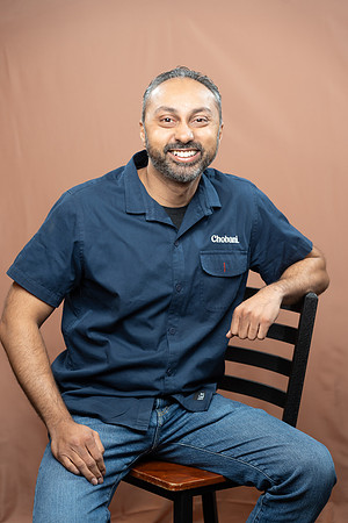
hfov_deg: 17.3
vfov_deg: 25.7
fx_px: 1145
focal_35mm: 79
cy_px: 262
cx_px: 174
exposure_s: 1/160
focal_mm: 79
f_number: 4
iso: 320
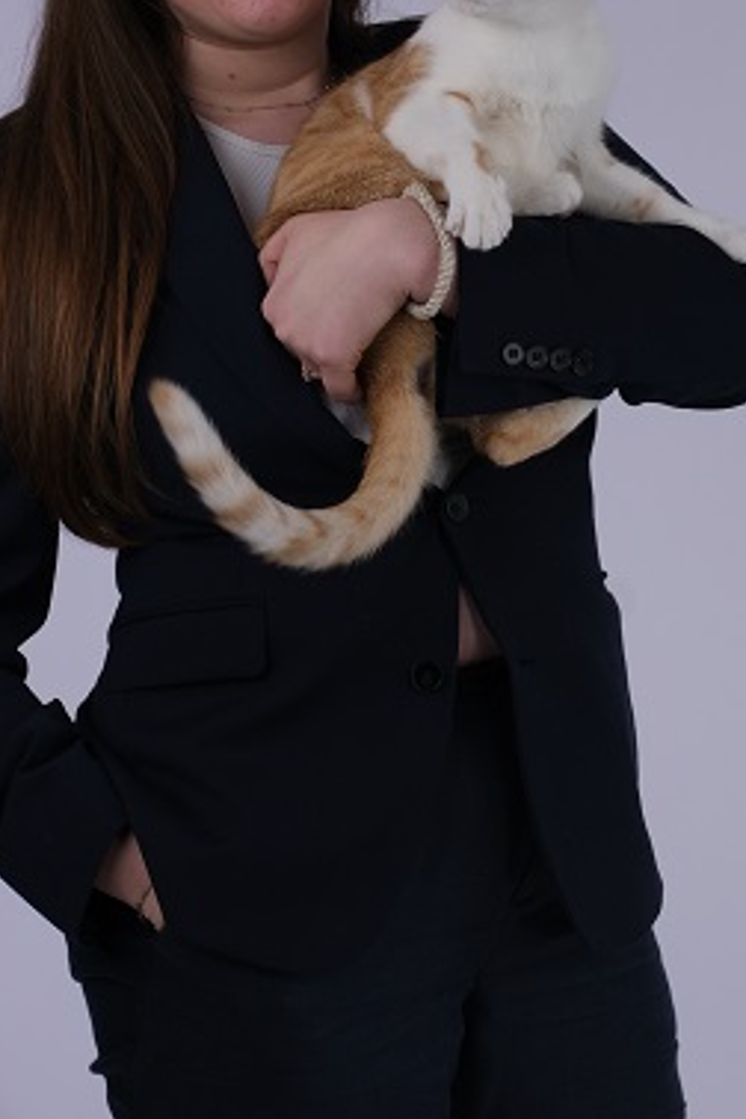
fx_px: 3077
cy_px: 352
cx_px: 346
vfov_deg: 20.5
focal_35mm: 99
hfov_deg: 13.8
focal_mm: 40.1
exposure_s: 1/125
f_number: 8
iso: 400
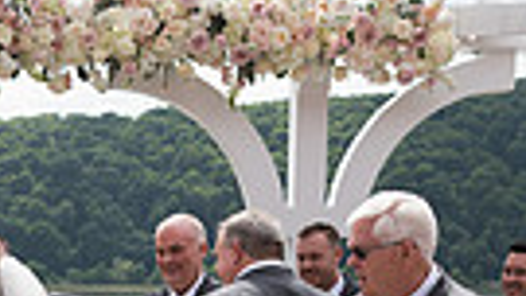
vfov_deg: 10.7
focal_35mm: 109
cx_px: -8
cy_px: 469
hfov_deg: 19.0
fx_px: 1521
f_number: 2.8
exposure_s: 1/1600
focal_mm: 24
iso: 64
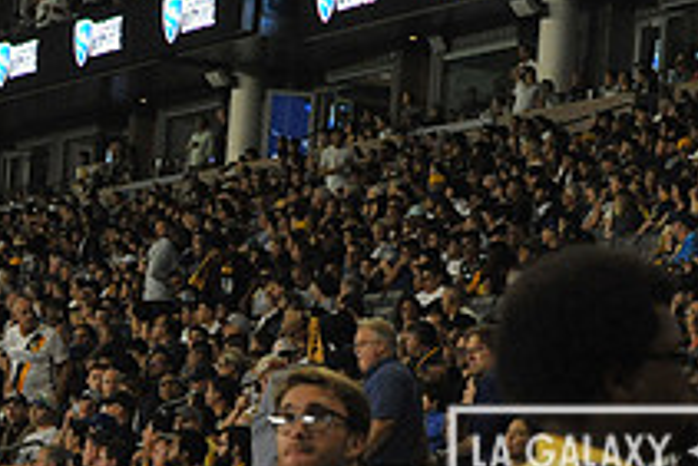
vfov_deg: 6.1
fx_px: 4365
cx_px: 681
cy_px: -46
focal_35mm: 225
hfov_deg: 9.1
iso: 3200
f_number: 8
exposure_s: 1/250
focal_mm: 82
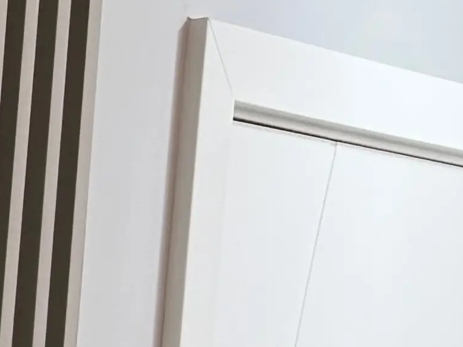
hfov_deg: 8.4
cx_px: -1109
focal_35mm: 180
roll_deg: -0.9
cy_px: 769
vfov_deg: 7.8
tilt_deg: -7.8
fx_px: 2407
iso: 125
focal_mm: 6.76
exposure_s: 1/60
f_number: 1.78
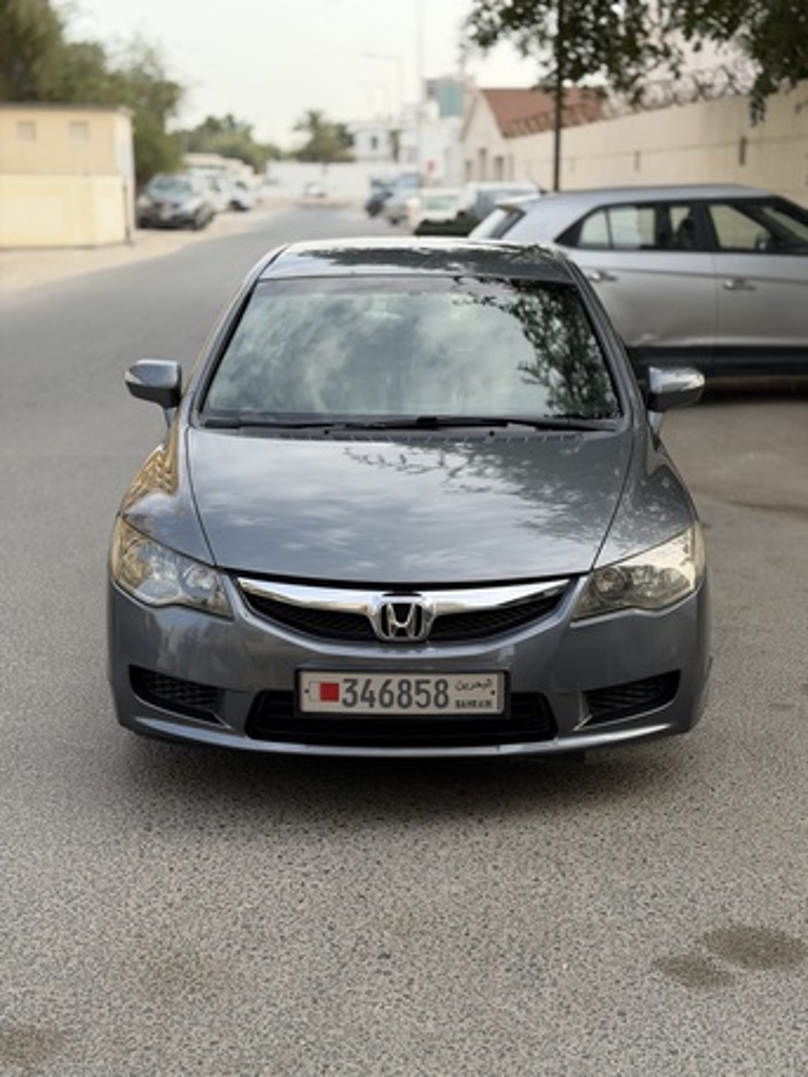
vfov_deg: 39.6
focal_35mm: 48
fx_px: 1493
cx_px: 404
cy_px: 538
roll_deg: -0.1
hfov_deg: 30.3
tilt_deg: -13.2
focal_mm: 6.76
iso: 80
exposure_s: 1/1041
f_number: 1.78
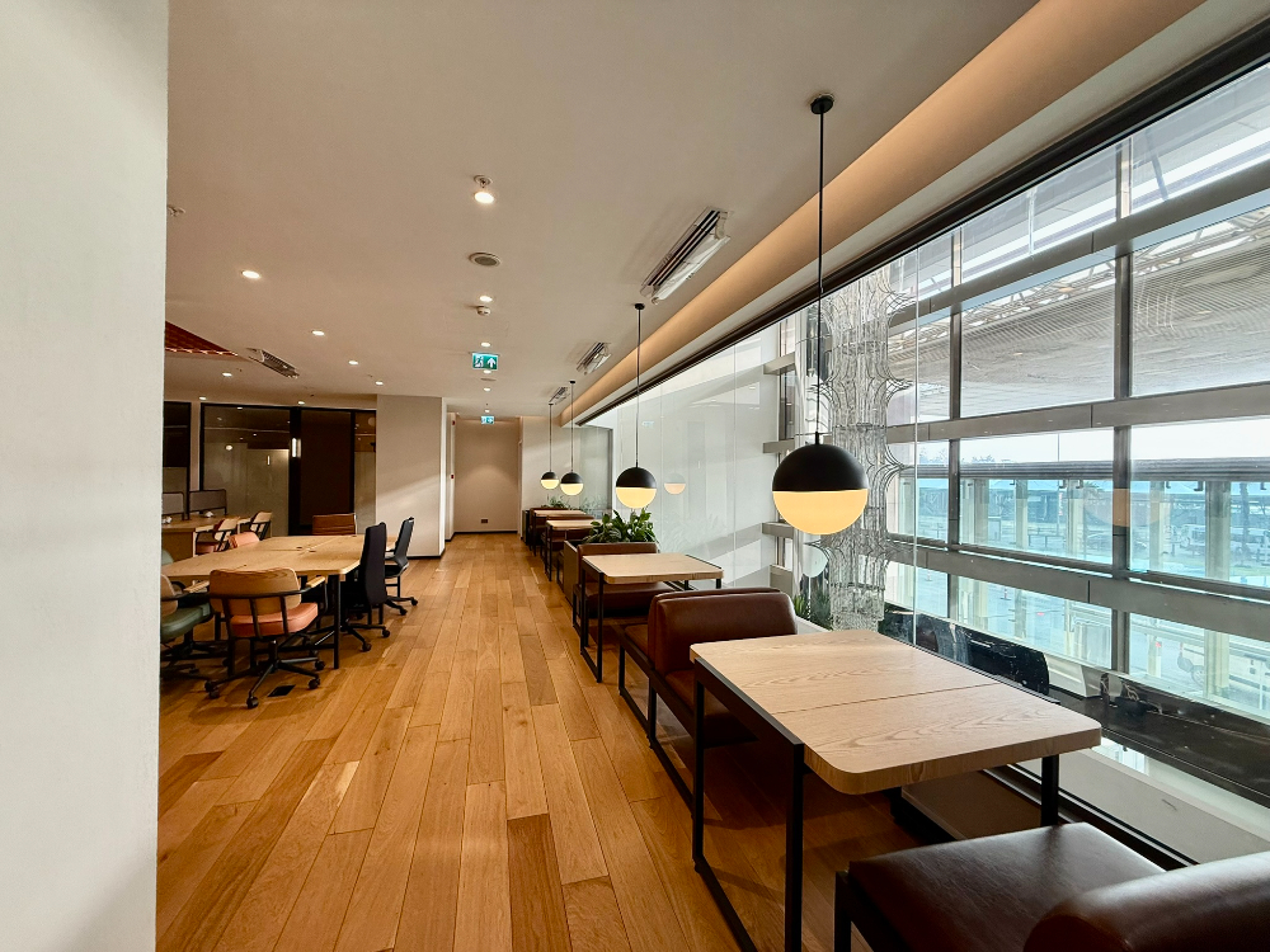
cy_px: 476
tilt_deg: +0.2
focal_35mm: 14
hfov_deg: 102.1
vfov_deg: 85.7
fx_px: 514
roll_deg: +0.5
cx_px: 635
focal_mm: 2.22
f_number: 2.2
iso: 80
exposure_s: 1/100
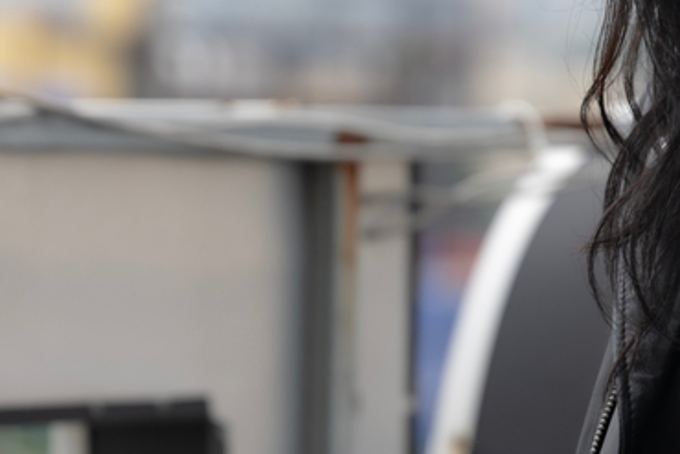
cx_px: 262
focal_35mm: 303
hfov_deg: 6.8
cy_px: 165
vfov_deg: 4.5
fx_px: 5725
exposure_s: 1/320
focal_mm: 70
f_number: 2.8
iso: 64
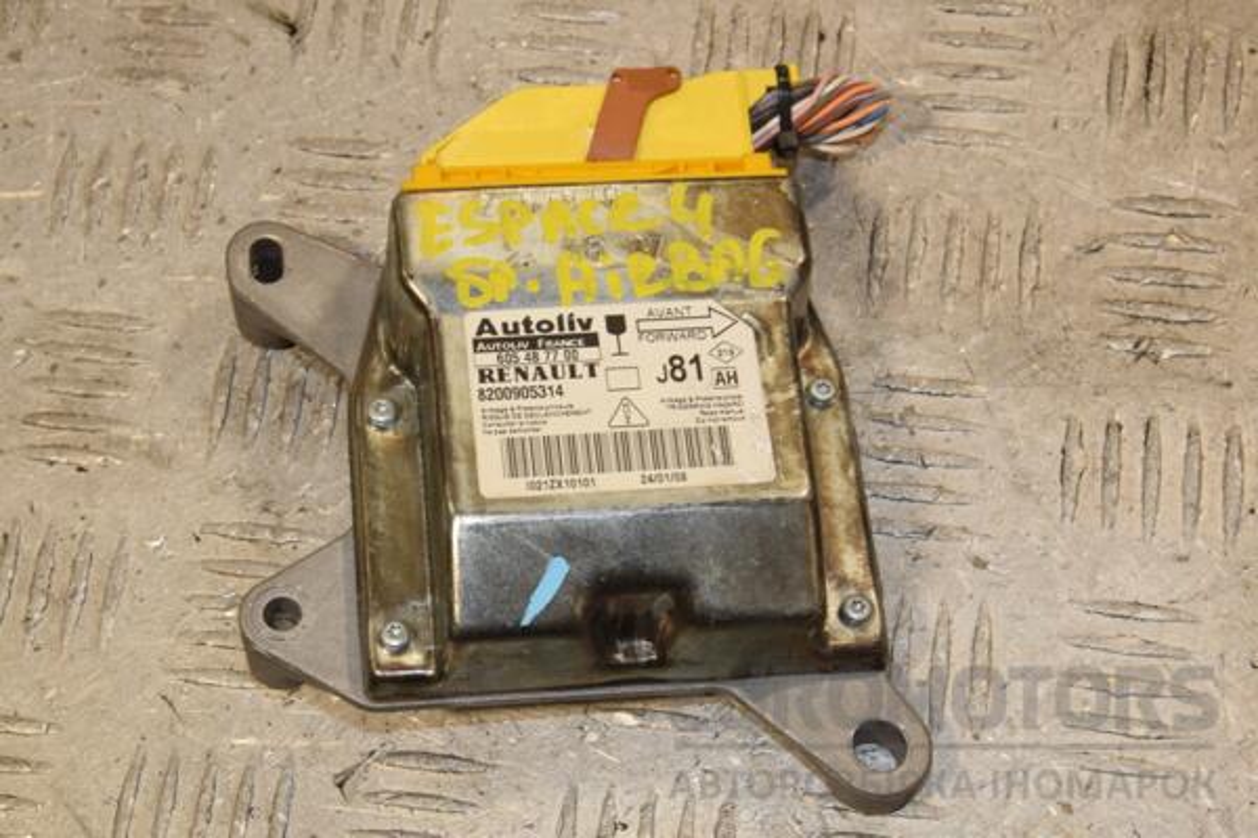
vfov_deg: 17.5
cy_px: 419
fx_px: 2725
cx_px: 629
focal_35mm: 78
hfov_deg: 26.0
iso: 800
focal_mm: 52
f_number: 13
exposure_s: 1/100
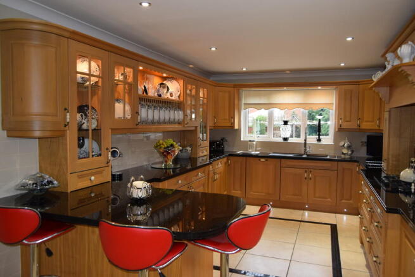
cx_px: 208
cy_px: 138
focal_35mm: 27
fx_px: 311
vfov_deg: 48.0
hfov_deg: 67.4
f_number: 4.5
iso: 800
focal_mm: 18
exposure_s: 1/80
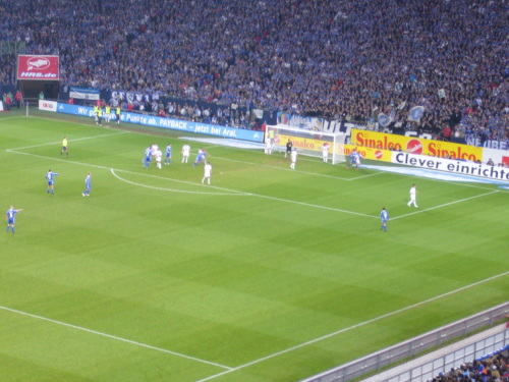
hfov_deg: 18.7
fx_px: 1544
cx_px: 254
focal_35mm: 105
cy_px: 191
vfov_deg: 14.1
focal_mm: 17.4
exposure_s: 1/15
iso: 125
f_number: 5
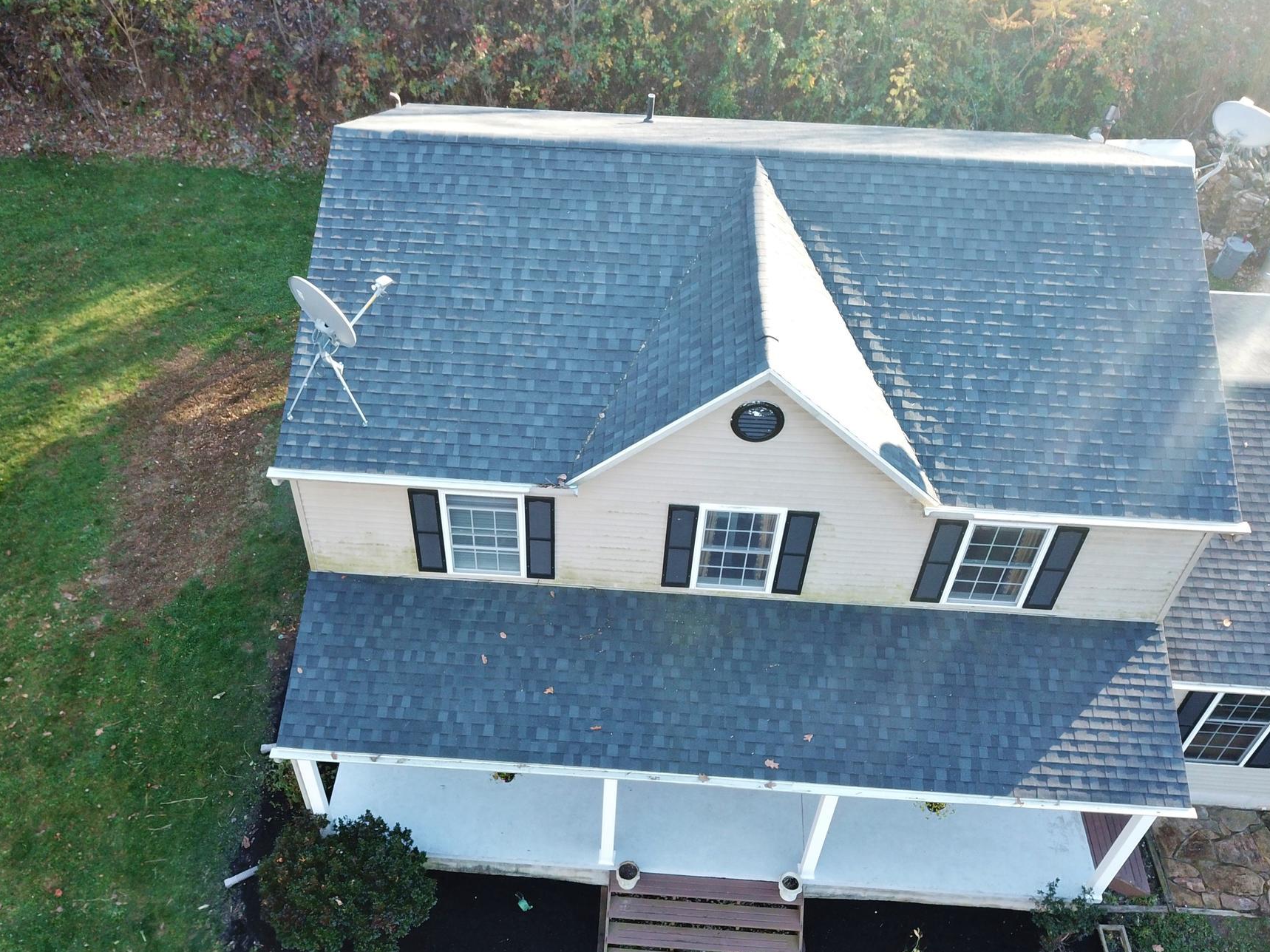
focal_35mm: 31
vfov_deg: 45.3
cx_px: 602
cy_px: 554
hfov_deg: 58.3
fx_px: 1137
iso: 170
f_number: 2.2
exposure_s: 1/100
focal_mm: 4.73
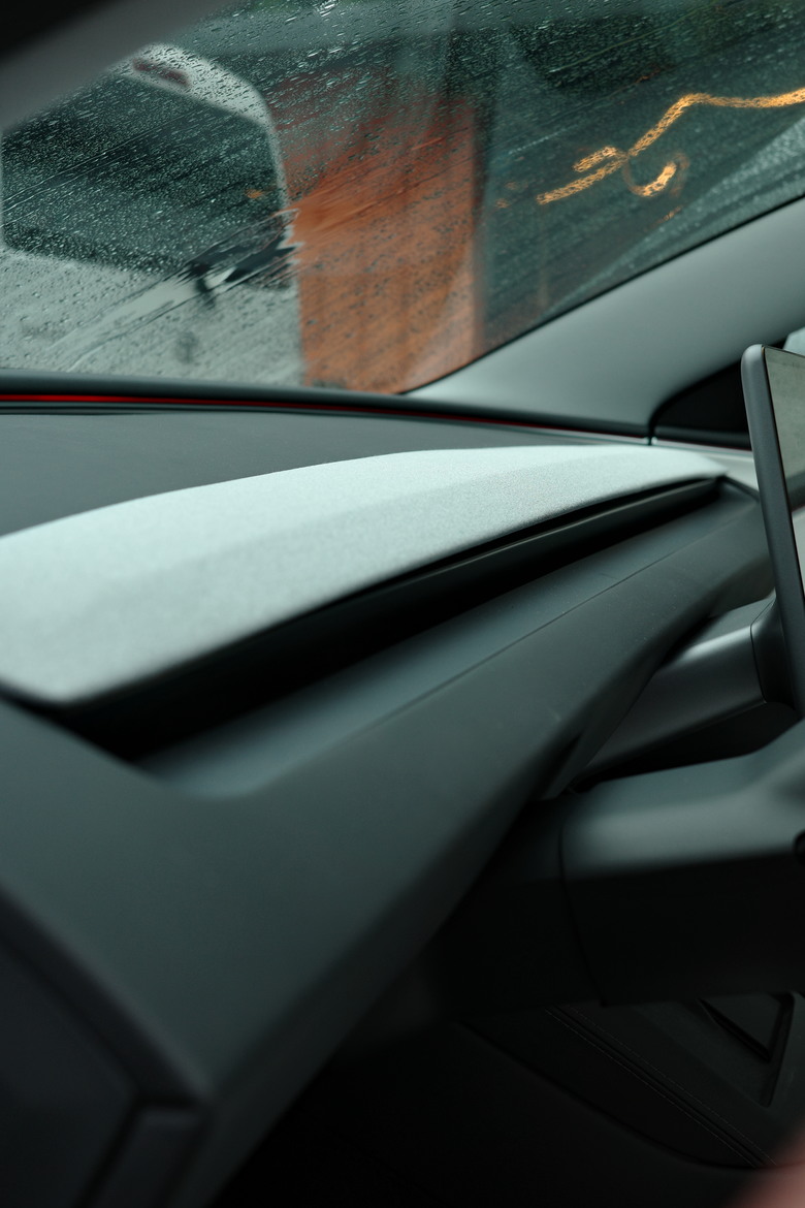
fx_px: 1677
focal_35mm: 50
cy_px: 604
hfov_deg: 27.0
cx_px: 402
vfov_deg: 39.6
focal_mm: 26
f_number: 4
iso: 200
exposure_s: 1/125
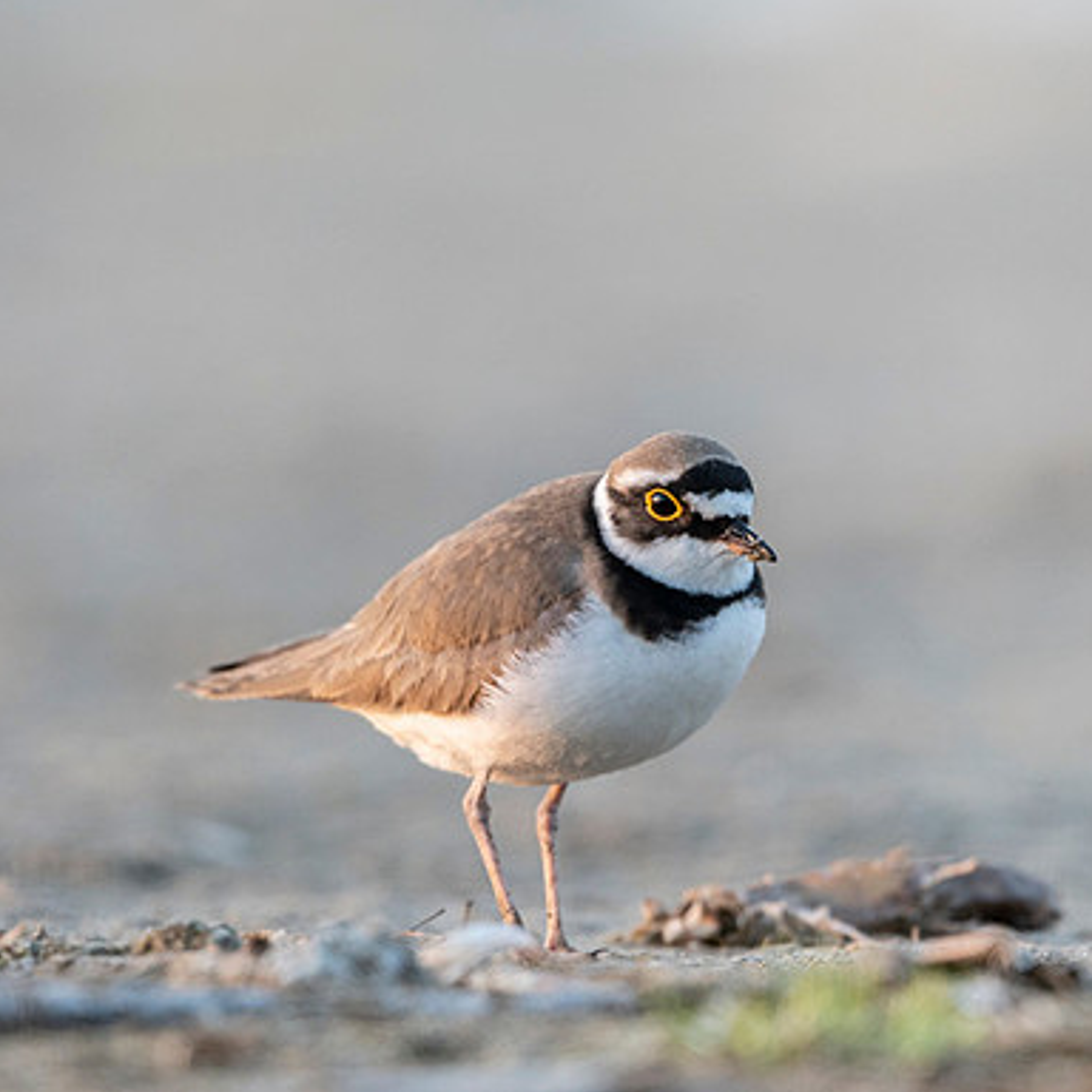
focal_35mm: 1214
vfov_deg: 1.4
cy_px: 492
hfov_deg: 1.4
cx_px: 710
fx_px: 43328
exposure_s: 1/160
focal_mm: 700
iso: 800
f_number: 5.6
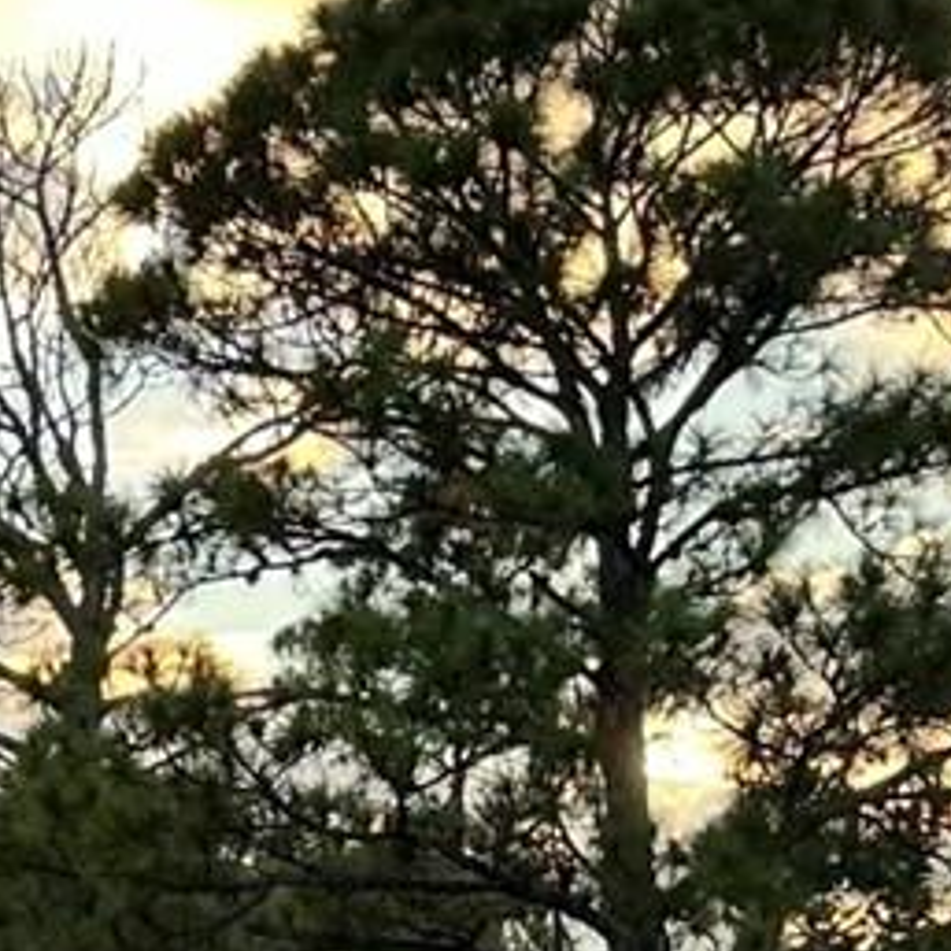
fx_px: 4103
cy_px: 1351
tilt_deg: -0.7
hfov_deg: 11.0
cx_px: -1365
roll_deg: -0.5
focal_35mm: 132
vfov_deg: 12.7
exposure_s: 1/197
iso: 64
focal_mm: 6.86
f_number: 1.78
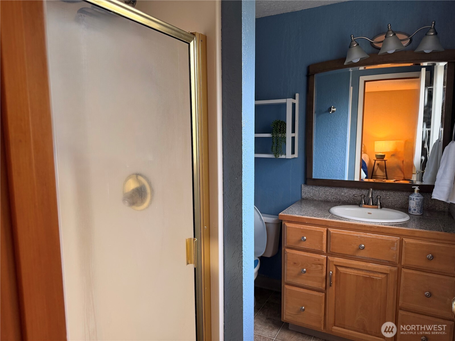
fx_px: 315
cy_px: 170
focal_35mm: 24
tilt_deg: -6.5
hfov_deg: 71.6
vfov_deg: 56.8
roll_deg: +0.8
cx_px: 228
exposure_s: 1/60
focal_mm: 6.76
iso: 250
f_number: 1.78
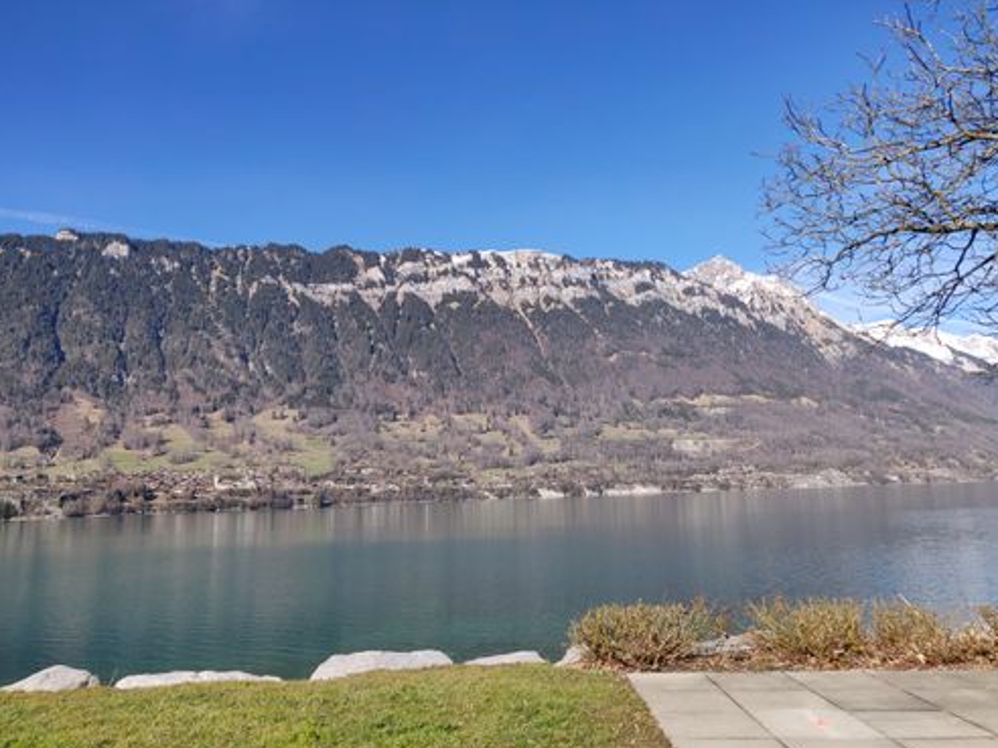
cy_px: 385
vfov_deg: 53.1
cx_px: 483
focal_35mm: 26
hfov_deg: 67.3
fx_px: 750
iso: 100
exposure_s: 1/1275
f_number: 1.7
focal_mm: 4.25
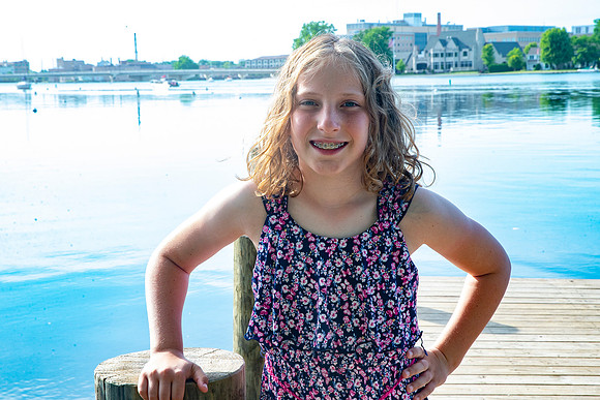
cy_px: 200
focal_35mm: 70
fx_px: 1167
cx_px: 300
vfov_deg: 19.5
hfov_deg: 28.8
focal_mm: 70
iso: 800
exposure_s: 1/80
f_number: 20
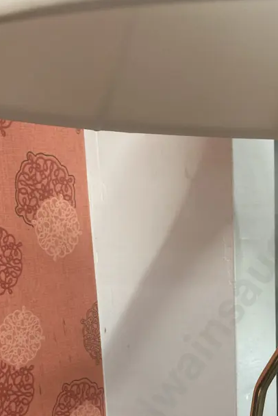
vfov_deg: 39.1
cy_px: 319
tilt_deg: -9.3
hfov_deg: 27.0
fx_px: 568
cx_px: 225
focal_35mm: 49
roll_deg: +2.8
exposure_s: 1/50
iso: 100
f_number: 1.8
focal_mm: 3.99
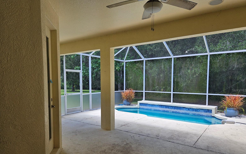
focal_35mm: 25
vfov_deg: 49.1
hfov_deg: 72.5
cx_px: 121
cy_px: 90
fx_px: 168
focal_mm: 5.4
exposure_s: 1/194
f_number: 1.8
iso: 25
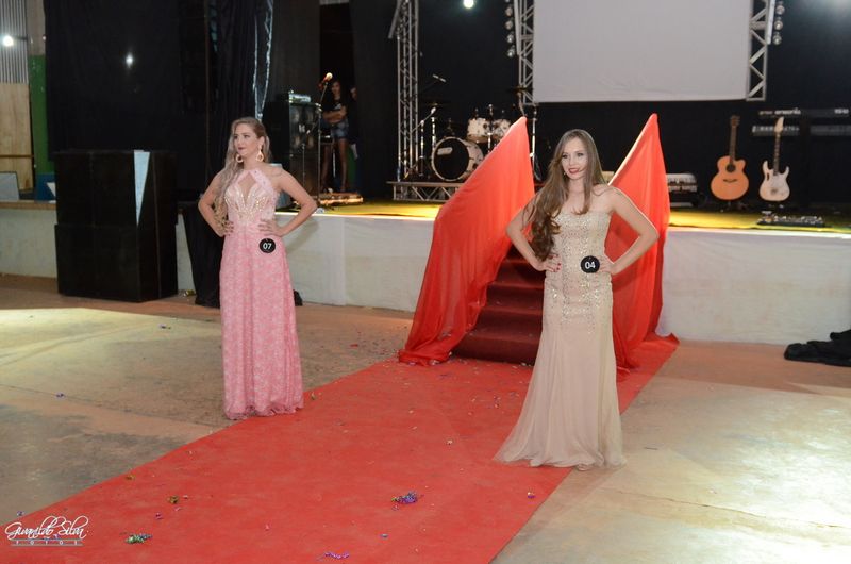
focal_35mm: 36
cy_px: 282
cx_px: 426
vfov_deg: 36.7
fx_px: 849
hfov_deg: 53.2
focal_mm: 24
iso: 3200
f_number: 3.5
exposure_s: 1/200
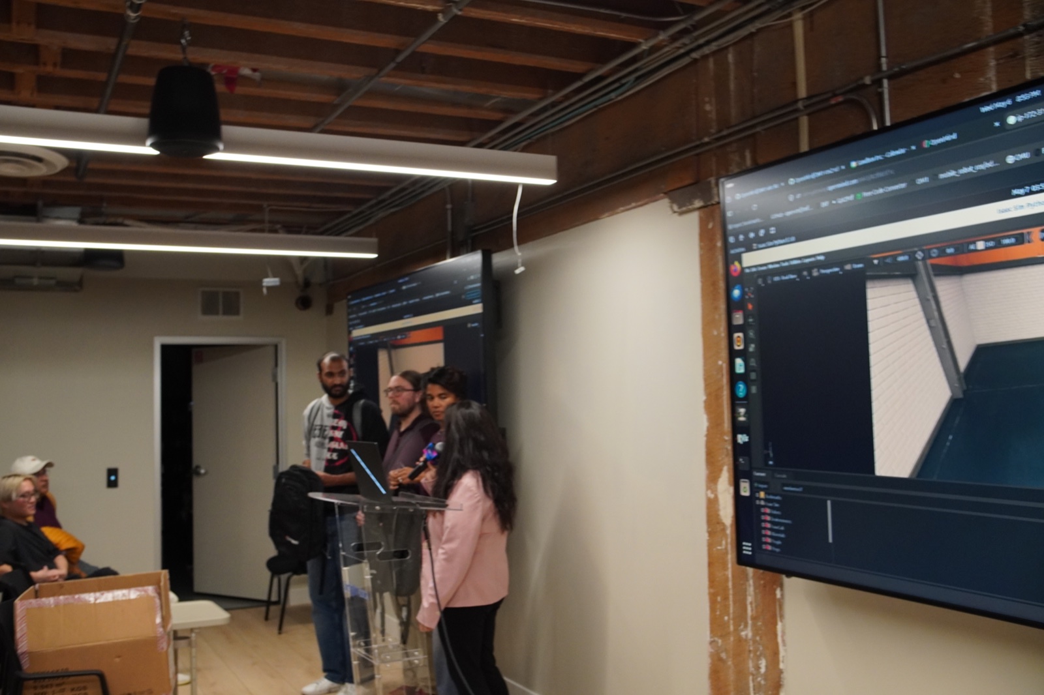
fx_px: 1000
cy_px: 348
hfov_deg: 55.1
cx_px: 522
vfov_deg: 38.3
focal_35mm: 34
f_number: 3.5
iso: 1600
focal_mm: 23
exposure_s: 1/160
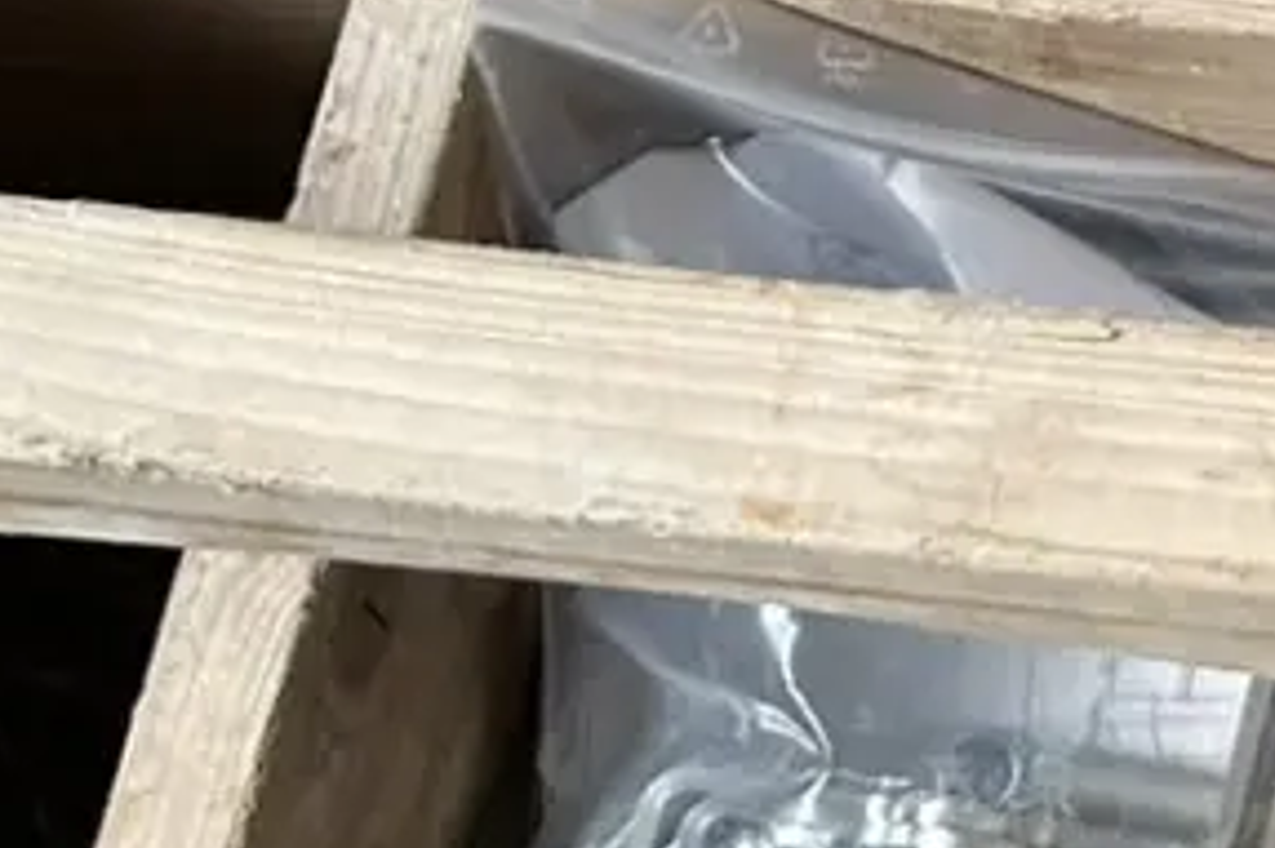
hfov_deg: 9.9
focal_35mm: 181
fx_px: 6406
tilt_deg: -64.4
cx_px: 3123
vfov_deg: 7.3
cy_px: -795
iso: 40
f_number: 1.5
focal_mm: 5.7
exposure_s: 1/121
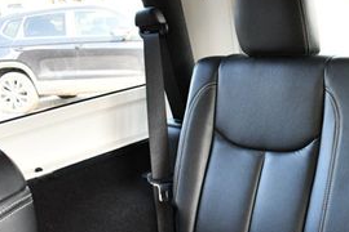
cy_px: 196
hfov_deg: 29.5
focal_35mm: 64
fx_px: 620
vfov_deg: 20.9
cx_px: 344
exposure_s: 1/125
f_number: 3.5
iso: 2800
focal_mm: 18
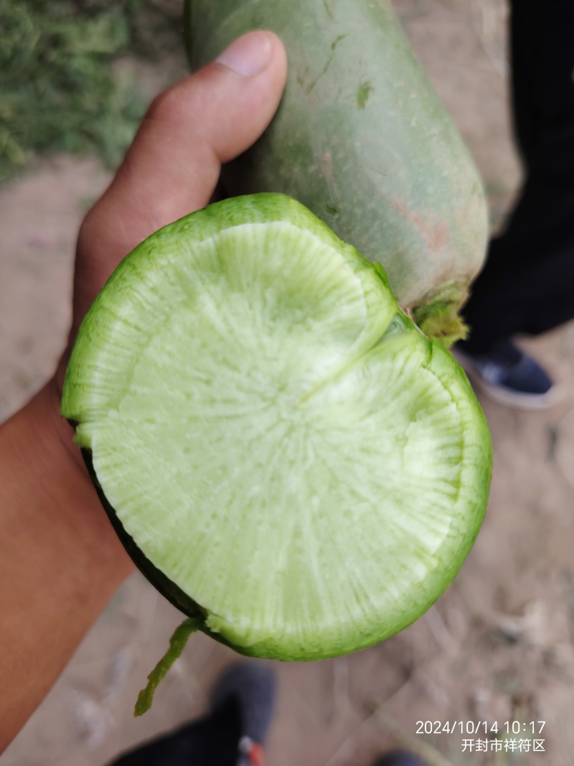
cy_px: 383
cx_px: 287
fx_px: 531
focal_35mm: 24
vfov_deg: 71.6
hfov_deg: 56.8
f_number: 1.75
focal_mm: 5.25
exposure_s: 1/146
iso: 100
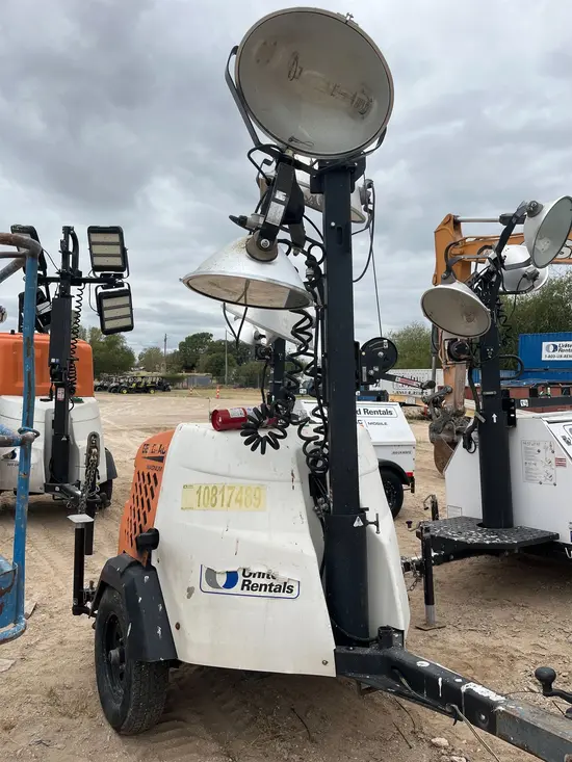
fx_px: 573
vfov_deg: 67.3
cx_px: 286
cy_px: 381
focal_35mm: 26
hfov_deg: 53.1
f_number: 1.6
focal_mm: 5.1
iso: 50
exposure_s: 1/3521
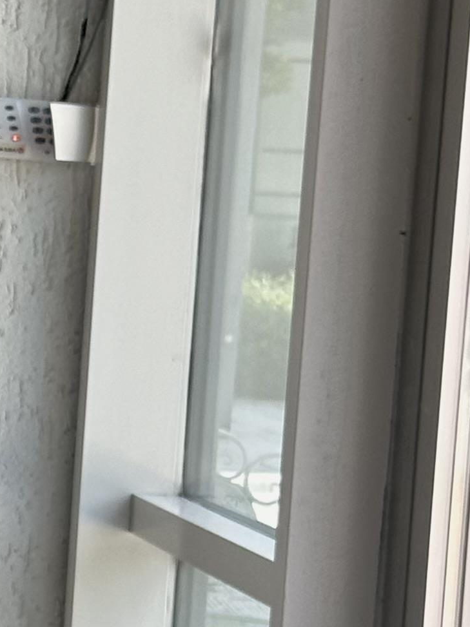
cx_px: -375
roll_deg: -4.6
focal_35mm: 199
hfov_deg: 7.3
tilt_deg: -19.7
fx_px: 3605
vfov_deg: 9.9
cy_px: 524
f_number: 1.78
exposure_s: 1/323
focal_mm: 6.86
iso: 64
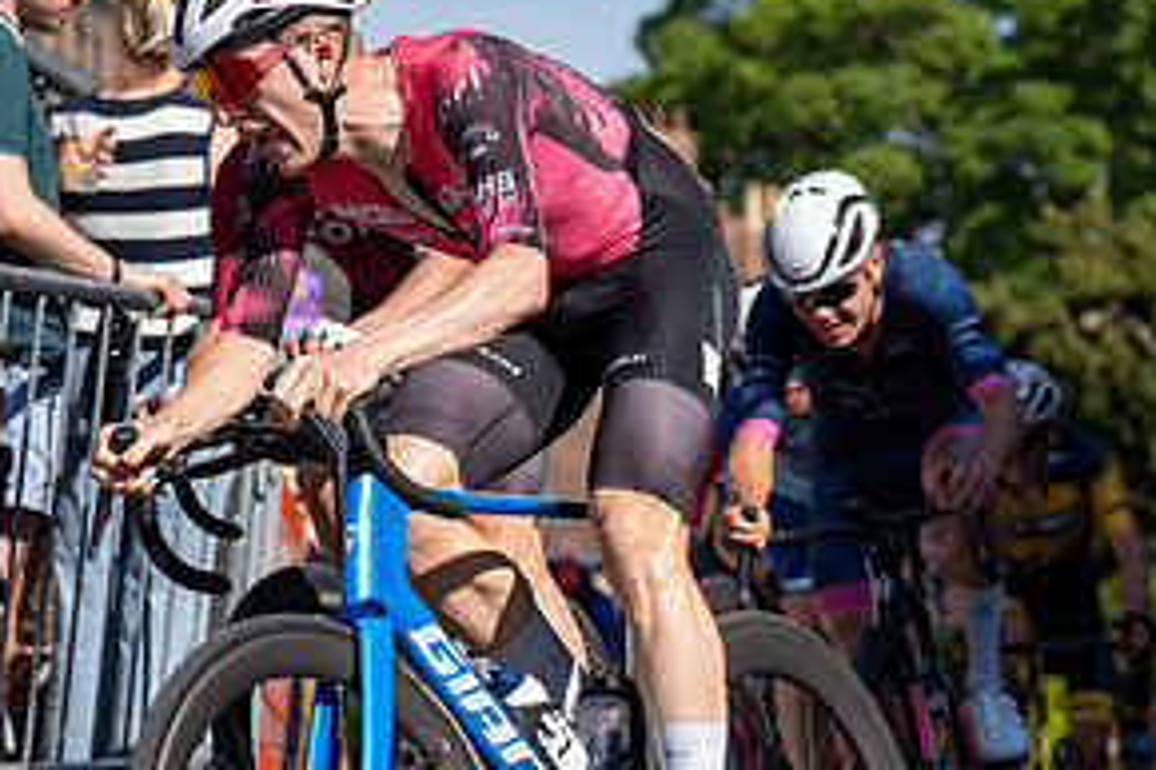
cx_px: 163
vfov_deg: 9.8
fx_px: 4493
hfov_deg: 14.5
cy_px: 457
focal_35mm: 140
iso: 100
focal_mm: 70
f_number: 3.5
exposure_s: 1/1000
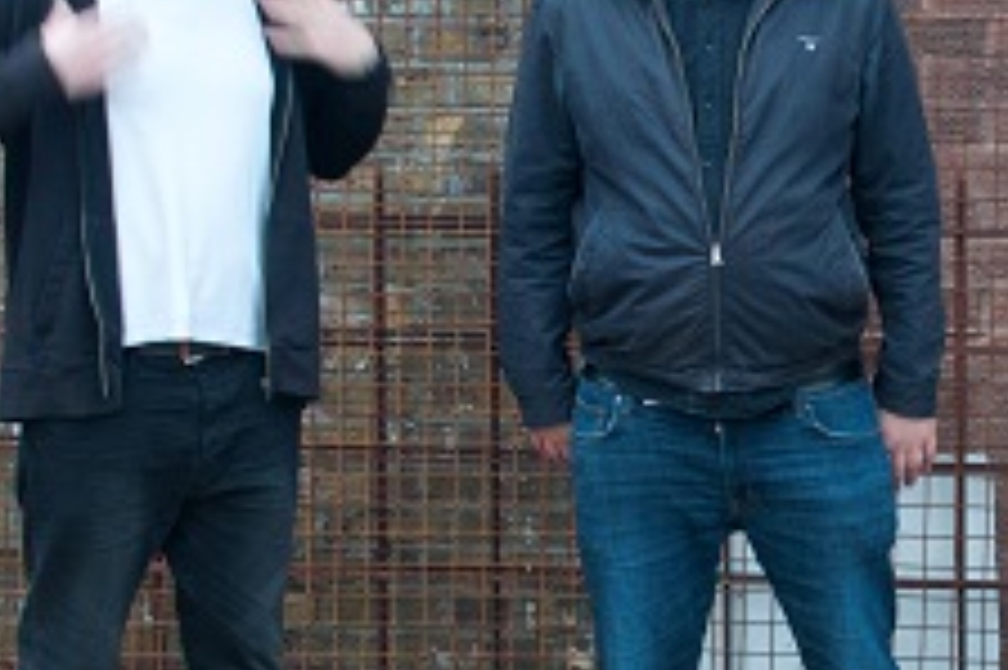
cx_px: 828
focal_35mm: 140
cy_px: 342
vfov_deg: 9.8
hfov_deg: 14.5
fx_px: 3926
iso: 800
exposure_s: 1/40
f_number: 6.3
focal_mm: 35
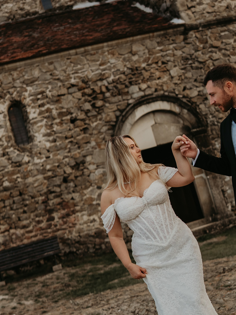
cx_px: 177
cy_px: 183
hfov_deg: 23.1
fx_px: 573
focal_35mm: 63
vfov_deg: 30.7
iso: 640
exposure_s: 1/4000
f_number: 1.8
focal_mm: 35
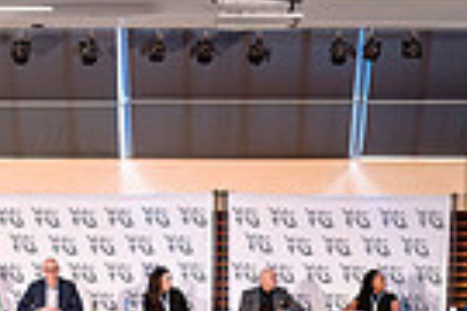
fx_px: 2711
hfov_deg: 9.8
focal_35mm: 209
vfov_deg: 6.2
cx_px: 84
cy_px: 777
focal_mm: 41
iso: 640
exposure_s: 1/80
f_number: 3.5
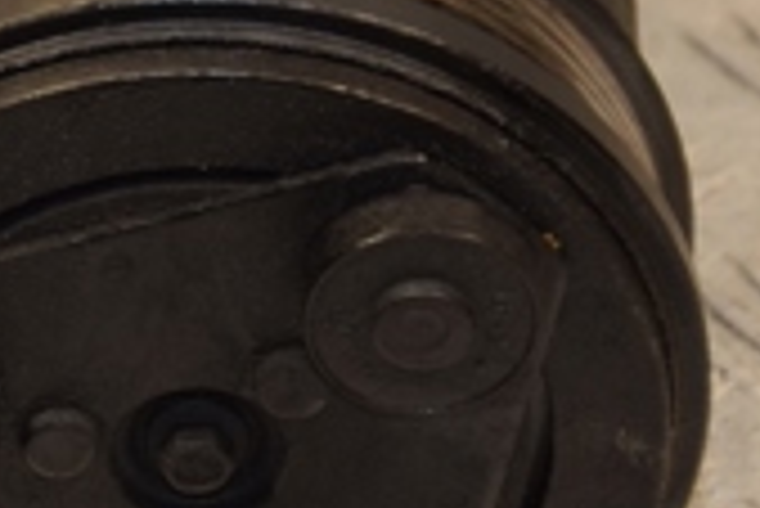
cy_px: -85
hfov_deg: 5.8
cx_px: 90
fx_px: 7437
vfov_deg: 3.9
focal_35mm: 352
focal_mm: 62
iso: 800
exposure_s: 1/160
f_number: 5.3
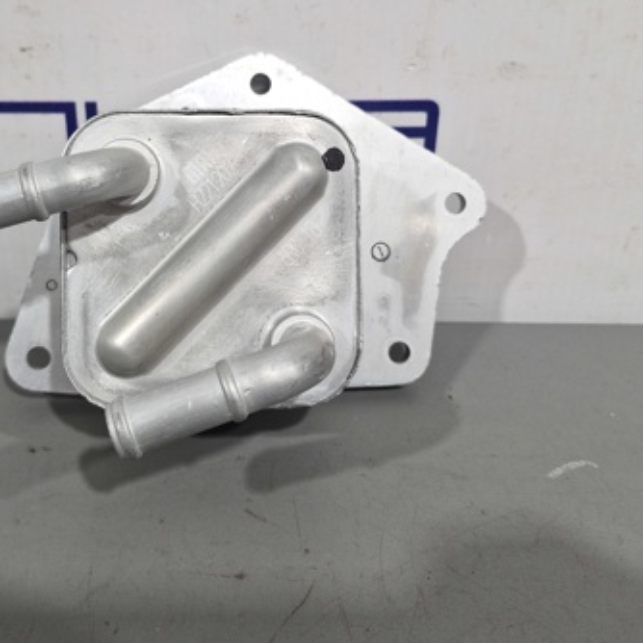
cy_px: 239
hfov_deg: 42.2
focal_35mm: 39
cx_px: 210
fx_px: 820
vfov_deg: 42.5
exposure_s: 1/51
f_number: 1.8
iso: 100
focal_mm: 5.54
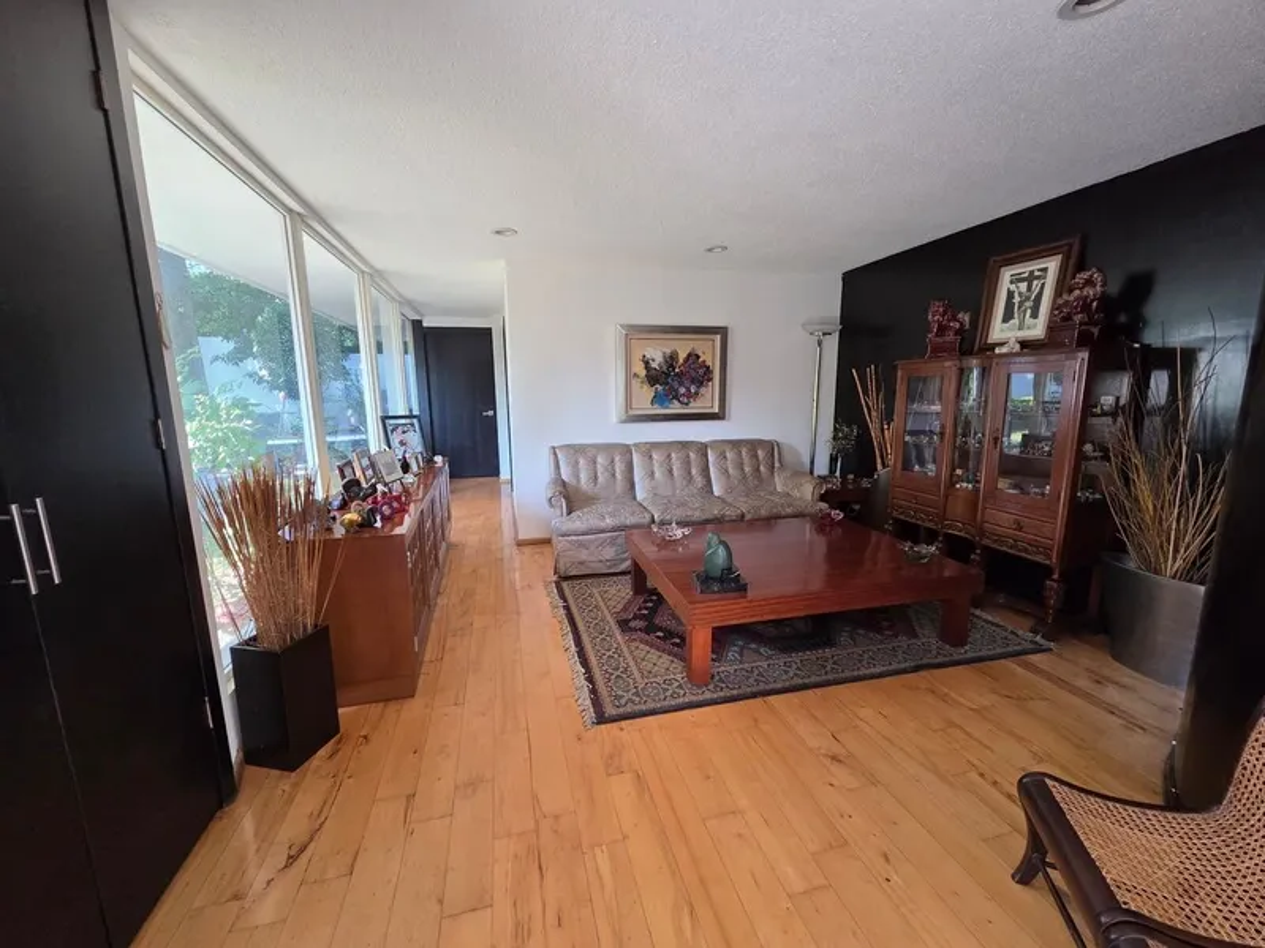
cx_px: 632
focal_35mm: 13
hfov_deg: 106.2
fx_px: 475
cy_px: 474
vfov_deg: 89.9
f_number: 2.2
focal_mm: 2.2
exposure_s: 1/120
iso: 200
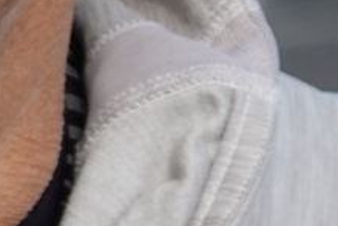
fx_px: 13866
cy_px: -485
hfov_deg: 1.4
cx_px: -540
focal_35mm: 1477
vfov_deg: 0.9
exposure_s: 1/500
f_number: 4.5
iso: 100
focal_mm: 72
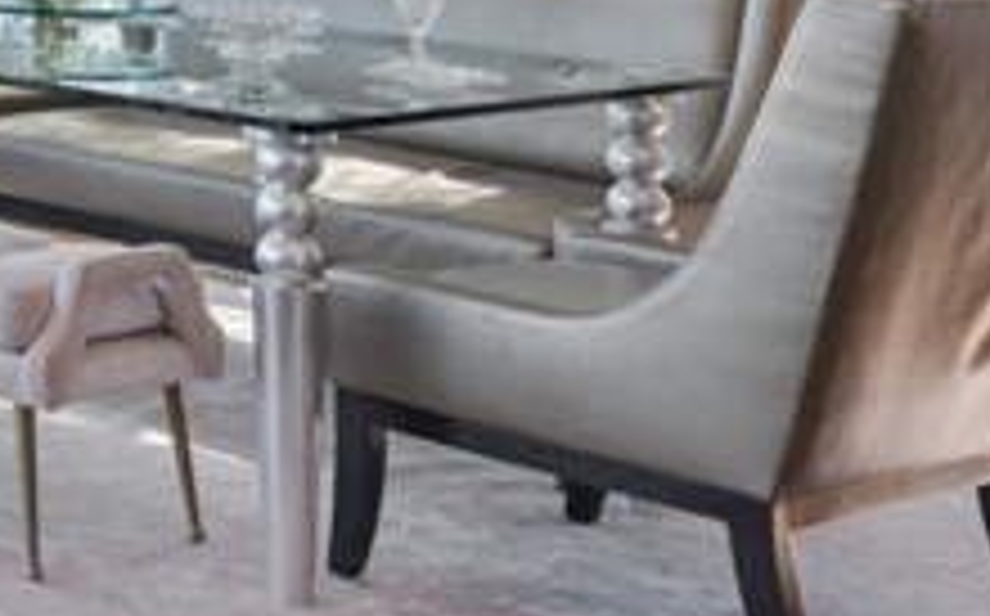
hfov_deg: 16.1
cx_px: -1210
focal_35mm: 84
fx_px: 2264
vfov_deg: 14.6
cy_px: -270
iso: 200
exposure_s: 1/110
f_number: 7.1
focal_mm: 21.2
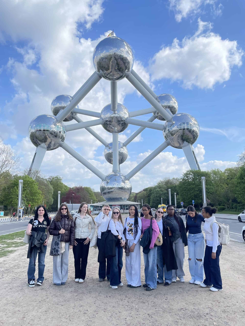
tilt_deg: +8.9
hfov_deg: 53.1
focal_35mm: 26
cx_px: 122
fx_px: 245
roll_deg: +0.3
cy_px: 163
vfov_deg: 67.3
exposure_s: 1/1984
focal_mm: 4.2
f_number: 1.6
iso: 32
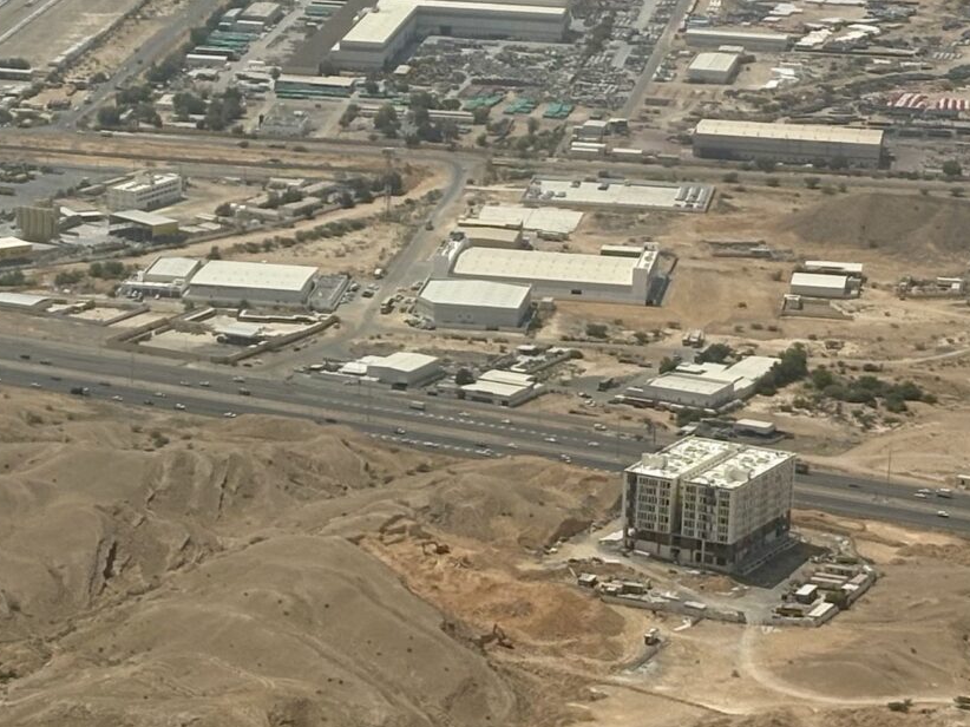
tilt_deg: -11.3
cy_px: 243
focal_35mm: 162
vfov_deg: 9.2
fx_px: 4538
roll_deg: -2.2
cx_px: 322
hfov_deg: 12.2
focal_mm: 5.96
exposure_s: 1/3831
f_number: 1.6
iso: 32
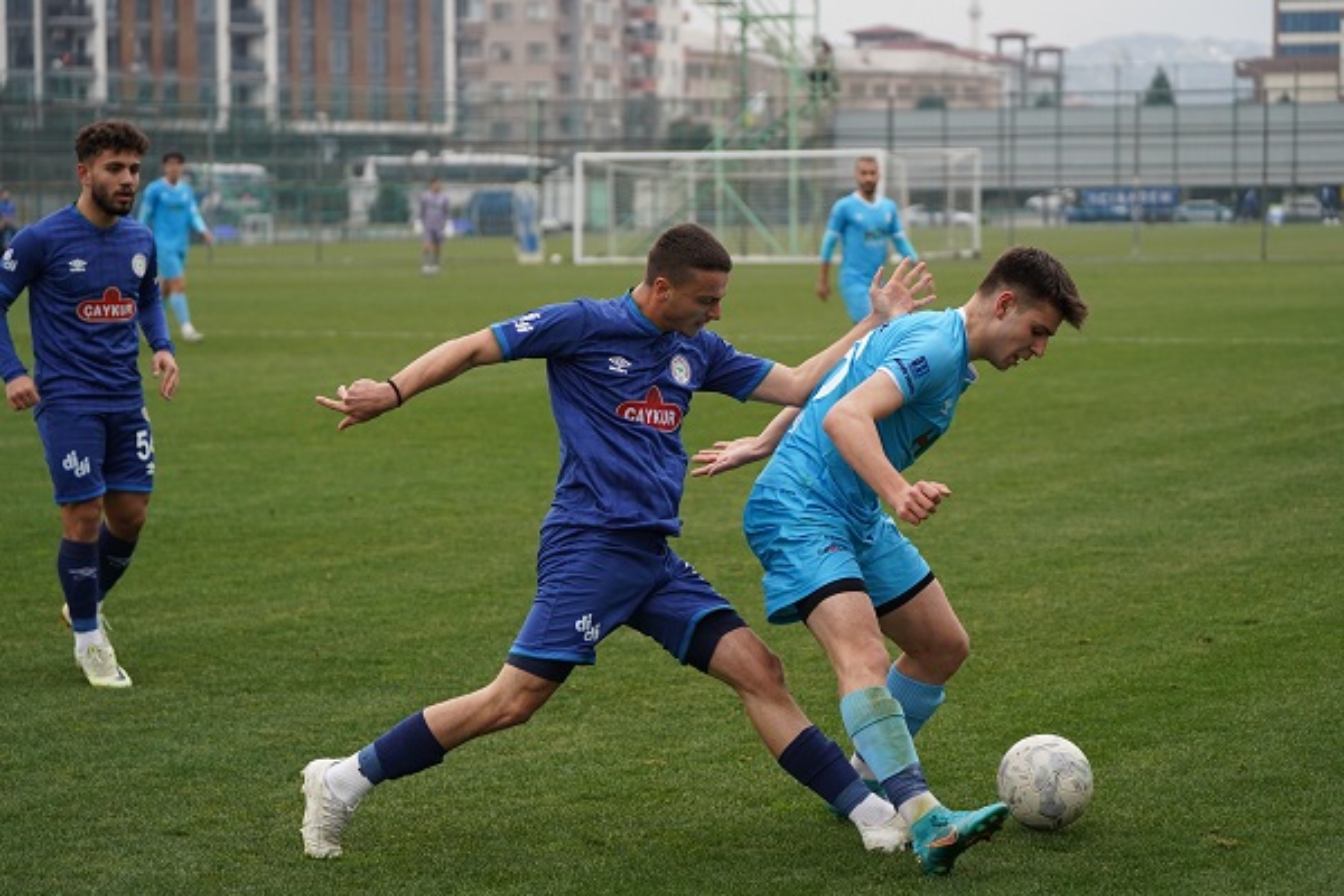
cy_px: 448
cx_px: 672
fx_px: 4181
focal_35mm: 112
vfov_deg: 12.2
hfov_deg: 18.3
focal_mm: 112
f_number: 4.5
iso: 1250
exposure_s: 1/2000
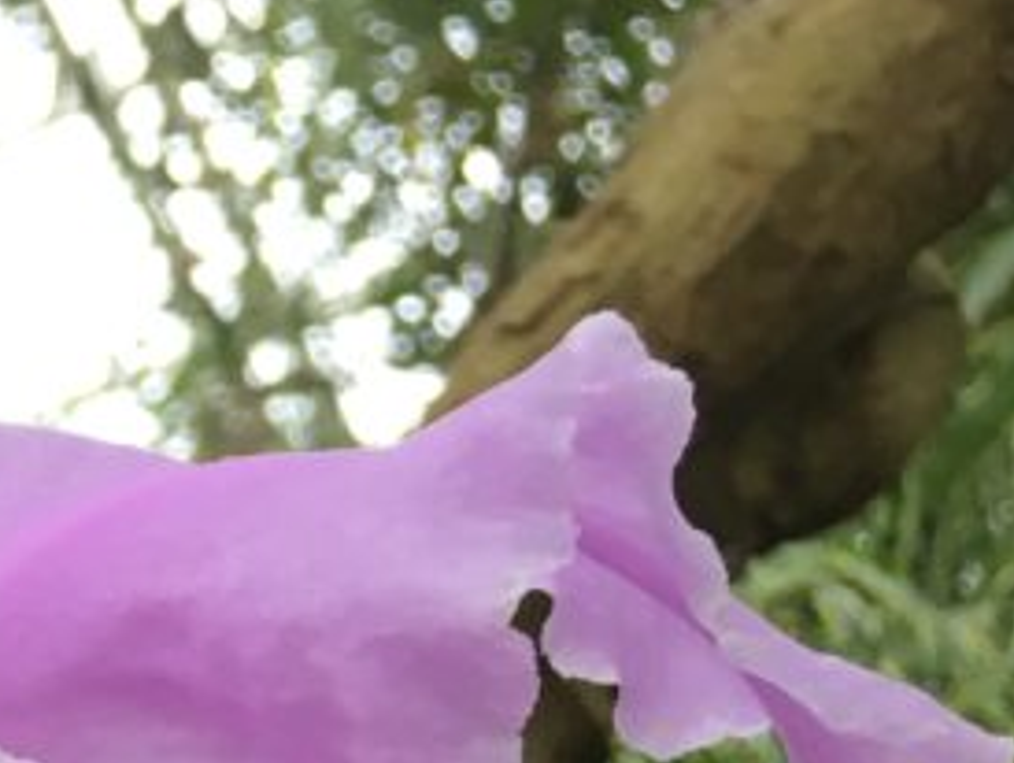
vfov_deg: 13.2
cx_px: -859
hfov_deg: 15.3
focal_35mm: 109
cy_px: 954
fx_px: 3196
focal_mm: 4.15
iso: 25
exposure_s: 1/30
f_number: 2.2
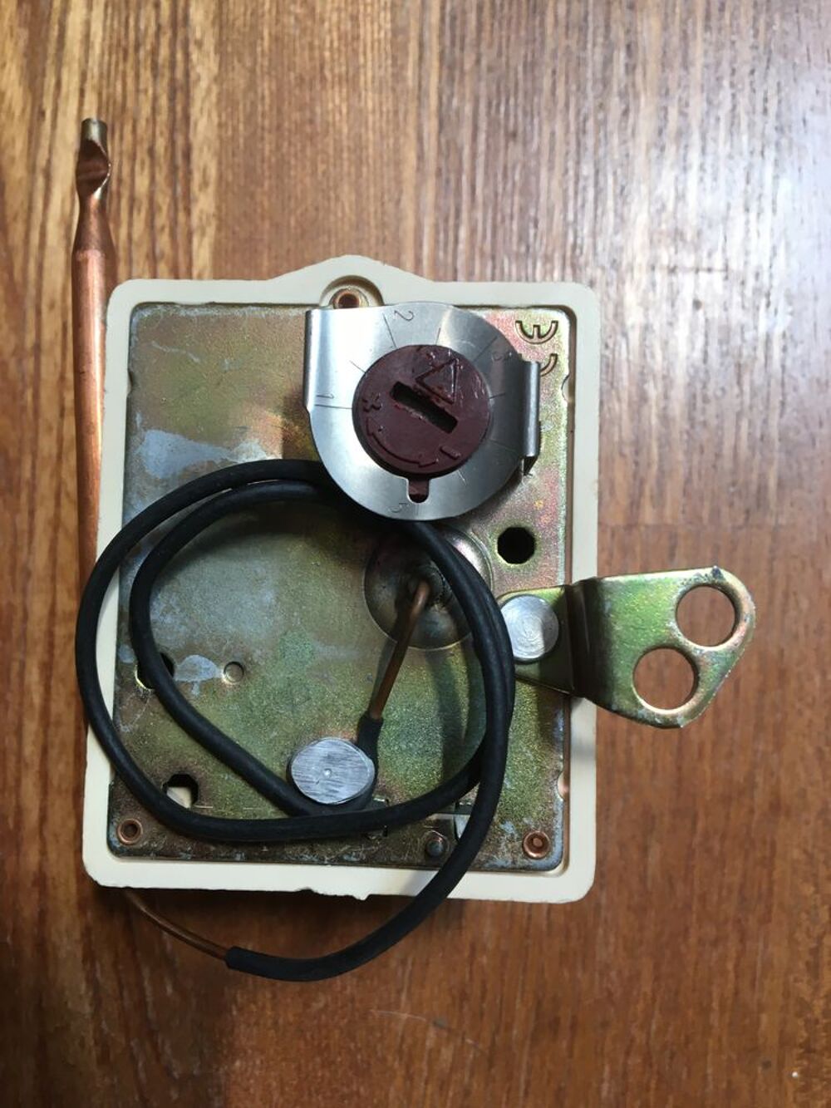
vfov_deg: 61.7
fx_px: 928
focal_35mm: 29
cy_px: 554
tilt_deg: -86.2
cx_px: 416
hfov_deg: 48.2
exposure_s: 1/33
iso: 32
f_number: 2.2
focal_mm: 4.15
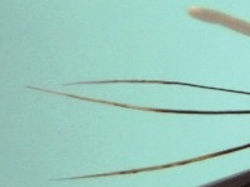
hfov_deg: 17.3
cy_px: 112
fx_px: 714
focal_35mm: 99
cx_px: 407
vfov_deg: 14.9
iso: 125
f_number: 3.3
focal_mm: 5.2
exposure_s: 1/30
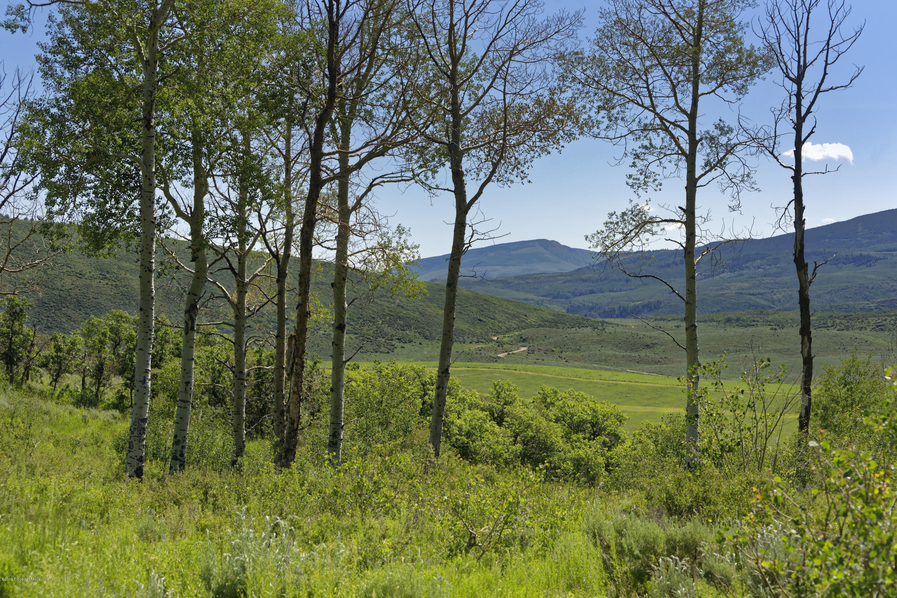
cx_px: 448
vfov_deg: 19.5
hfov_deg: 28.8
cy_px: 299
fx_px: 1745
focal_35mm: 70
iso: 320
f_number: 7.1
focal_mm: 70
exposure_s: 1/1250
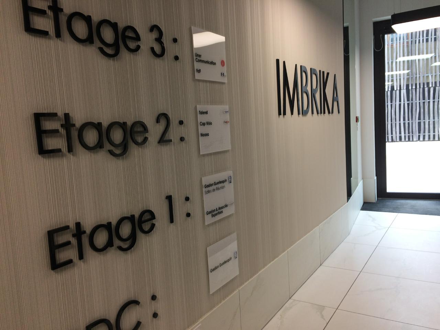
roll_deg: +3.0
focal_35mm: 29
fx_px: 369
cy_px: 165
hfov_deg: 61.7
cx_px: 220
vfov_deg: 48.2
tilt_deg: -6.6
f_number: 2.2
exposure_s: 1/50
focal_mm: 4.15
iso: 50
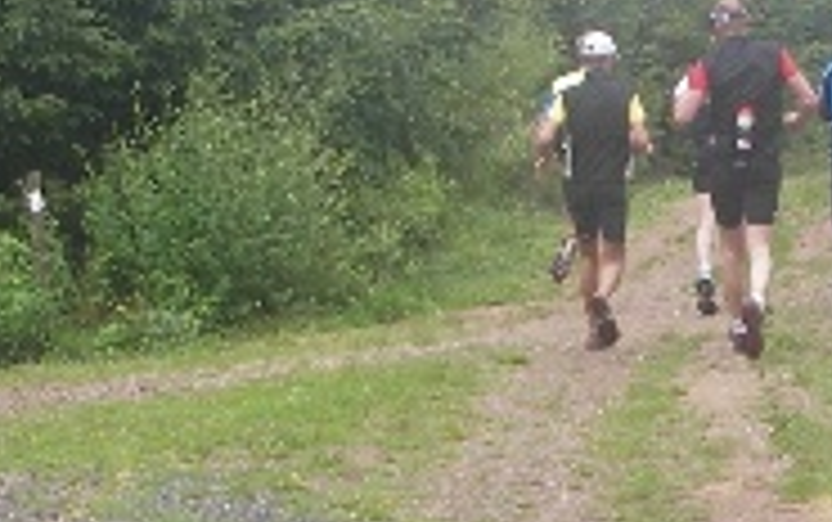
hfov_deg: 23.0
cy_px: 166
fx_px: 1974
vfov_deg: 15.0
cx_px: 796
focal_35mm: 87
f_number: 3.3
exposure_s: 1/80
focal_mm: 6.3
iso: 50
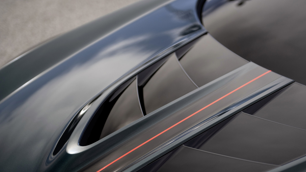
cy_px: 139
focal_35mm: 72
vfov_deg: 16.6
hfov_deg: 29.1
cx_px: 207
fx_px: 584
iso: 200
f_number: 2.8
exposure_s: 1/800
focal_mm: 50
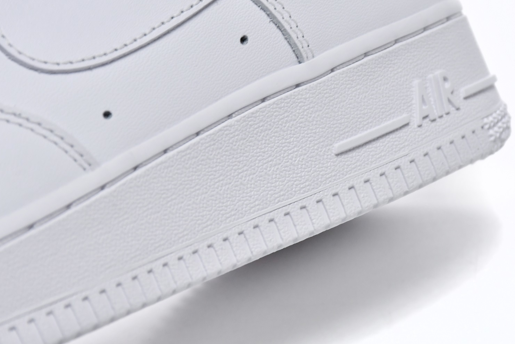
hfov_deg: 10.5
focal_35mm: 196
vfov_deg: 7.0
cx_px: 268
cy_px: 159
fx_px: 2804
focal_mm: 116
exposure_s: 1/125
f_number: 11
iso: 1600
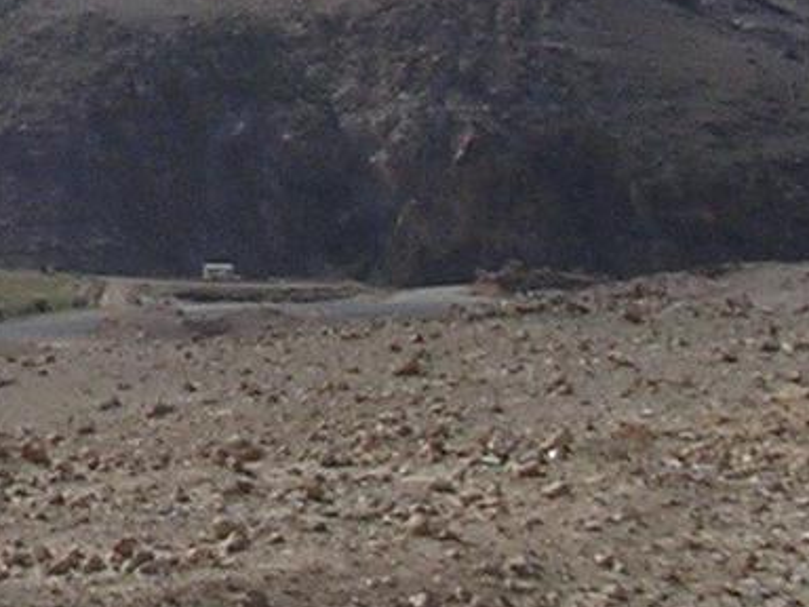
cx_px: -518
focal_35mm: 190
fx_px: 4440
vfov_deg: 7.6
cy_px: -405
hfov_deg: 10.0
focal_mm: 5.8
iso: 100
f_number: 5.6
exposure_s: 1/492
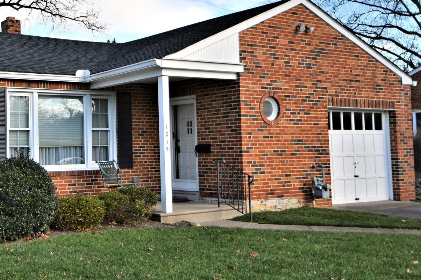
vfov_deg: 26.4
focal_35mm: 51
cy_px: 119
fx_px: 596
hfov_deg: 37.7
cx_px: 92
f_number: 4.5
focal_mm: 20
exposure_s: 1/1000
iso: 200
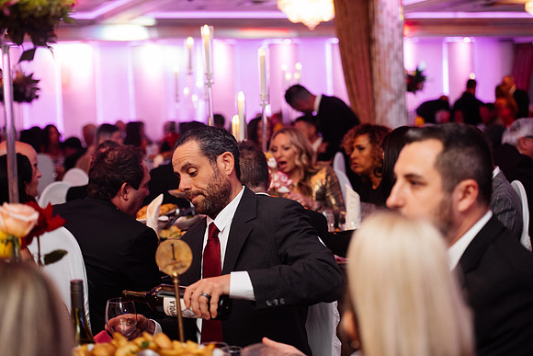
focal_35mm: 70
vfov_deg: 19.5
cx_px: 266
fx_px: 1037
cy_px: 178
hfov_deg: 28.8
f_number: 2.8
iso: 2500
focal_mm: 70
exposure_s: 1/200
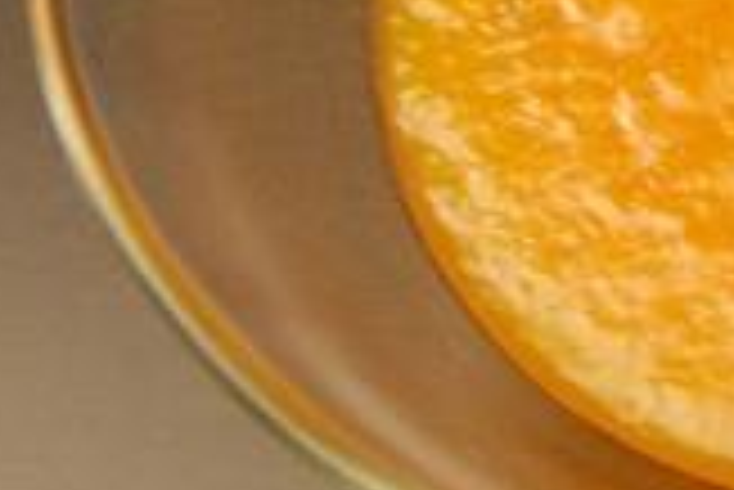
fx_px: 3000
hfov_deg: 12.5
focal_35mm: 147
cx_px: 1405
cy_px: -427
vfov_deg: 8.9
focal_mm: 20
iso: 1250
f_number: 1.8
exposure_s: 1/40
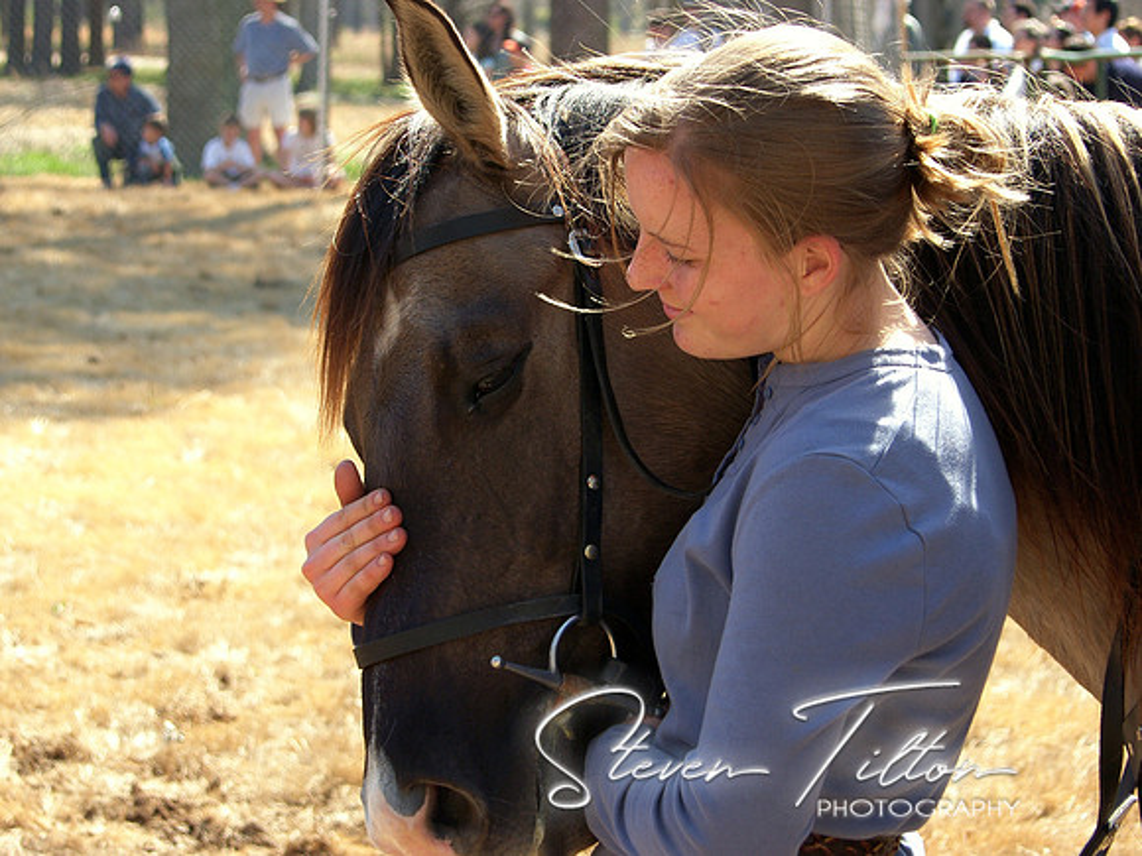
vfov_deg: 11.0
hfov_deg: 14.6
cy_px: 428
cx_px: 571
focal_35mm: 135
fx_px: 4454
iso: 50
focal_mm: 34.8
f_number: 4
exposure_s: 1/200
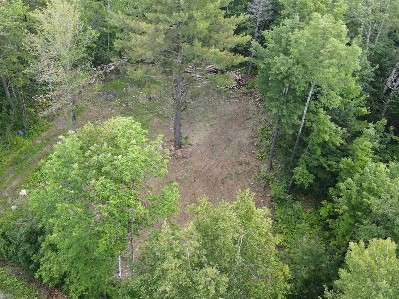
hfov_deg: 56.2
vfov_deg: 43.8
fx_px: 369
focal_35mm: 32
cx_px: 154
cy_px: 111
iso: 100
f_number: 2.8
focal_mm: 4.5
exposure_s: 1/50
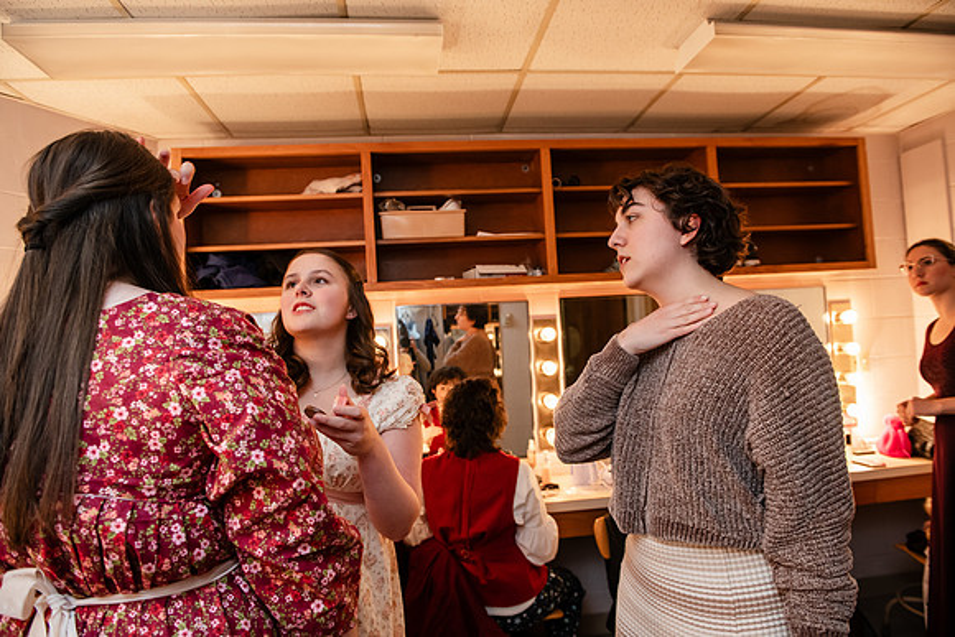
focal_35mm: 24
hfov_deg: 73.7
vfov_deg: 53.2
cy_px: 318
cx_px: 478
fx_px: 637
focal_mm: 24
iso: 1000
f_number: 4
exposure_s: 1/60
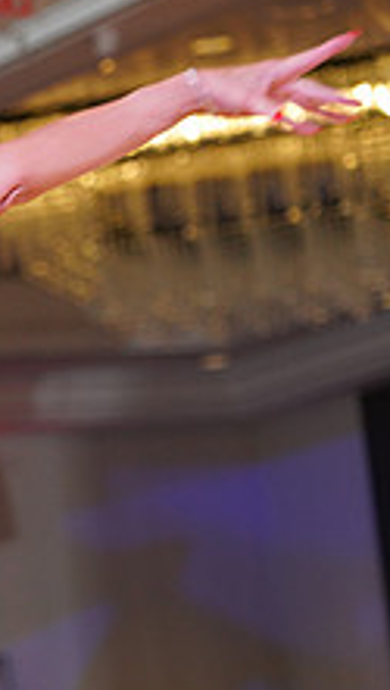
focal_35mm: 247
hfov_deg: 4.8
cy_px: 436
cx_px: -496
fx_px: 4522
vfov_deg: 8.7
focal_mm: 90
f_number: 5
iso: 1600
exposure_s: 1/160
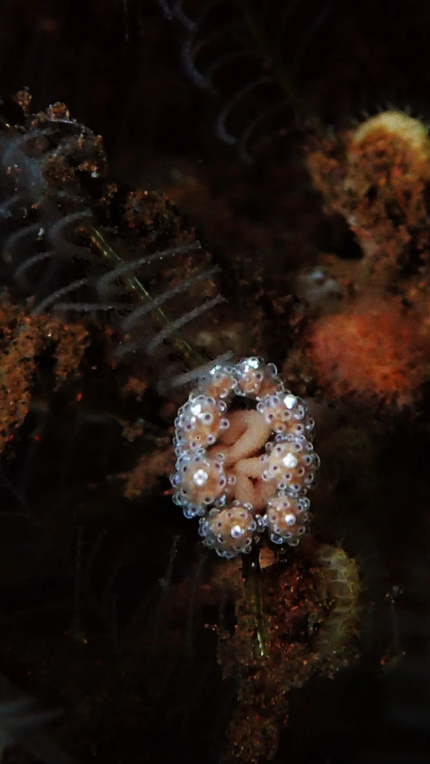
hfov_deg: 8.3
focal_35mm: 146
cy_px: 382
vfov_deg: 14.7
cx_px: 242
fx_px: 2960
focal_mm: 18
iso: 400
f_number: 6.3
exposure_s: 1/200
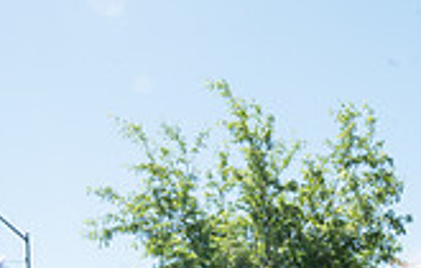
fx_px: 1107
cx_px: 187
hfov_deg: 21.5
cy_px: 192
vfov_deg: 13.8
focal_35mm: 96
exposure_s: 1/20
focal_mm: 24
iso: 80
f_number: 18
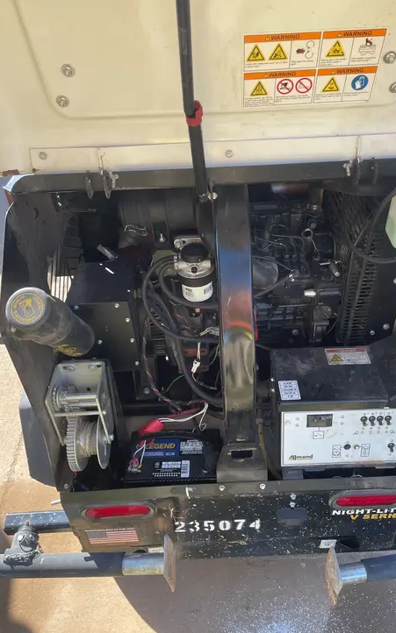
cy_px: 315
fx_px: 484
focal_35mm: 28
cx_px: 224
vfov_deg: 66.5
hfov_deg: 44.4
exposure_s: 1/330
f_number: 1.6
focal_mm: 4.2
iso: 32
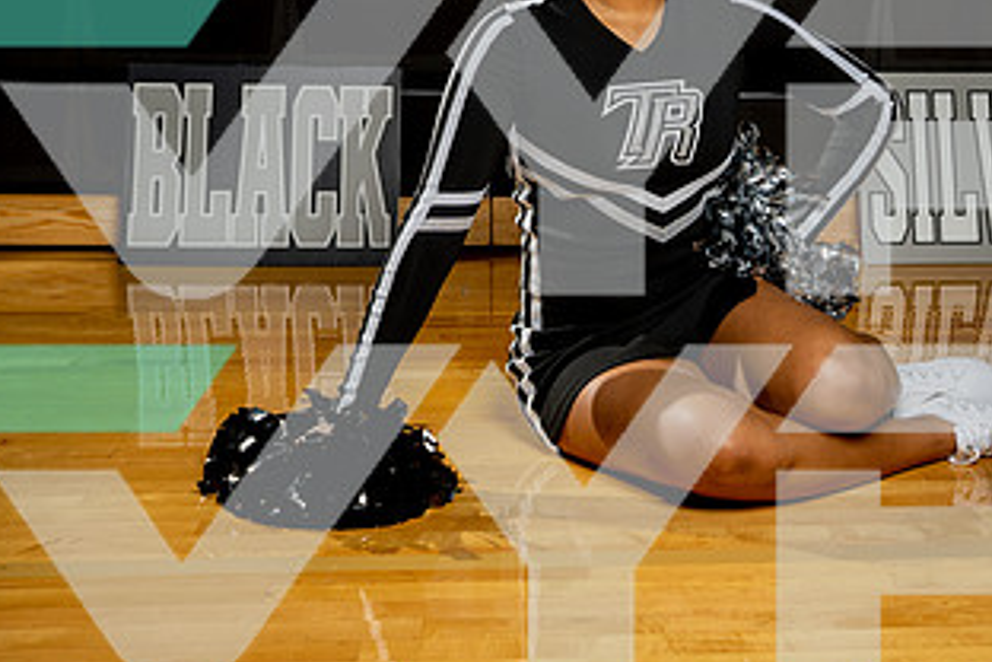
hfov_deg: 30.5
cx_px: 725
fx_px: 1791
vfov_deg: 20.7
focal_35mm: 65
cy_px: 129
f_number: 5.6
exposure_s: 1/250
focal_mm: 35
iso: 200
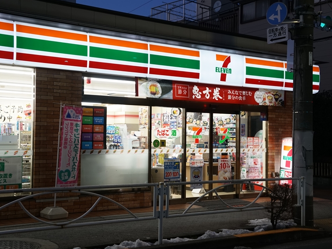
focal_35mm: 49
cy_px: 124
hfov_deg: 38.9
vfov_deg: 29.7
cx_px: 157
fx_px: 470
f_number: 4
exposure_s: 1/60
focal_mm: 30
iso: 1000
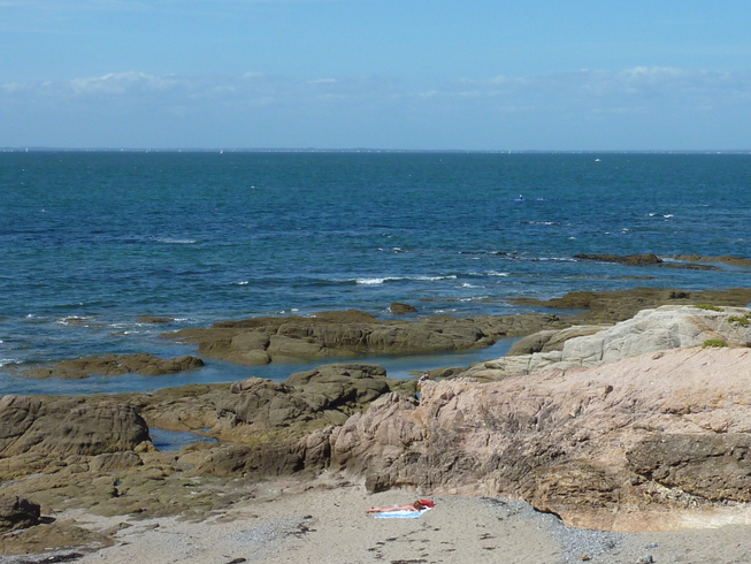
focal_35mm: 68
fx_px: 1476
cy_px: 259
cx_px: 366
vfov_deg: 21.6
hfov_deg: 28.6
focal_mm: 6.1
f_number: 5.6
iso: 80
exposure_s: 1/500
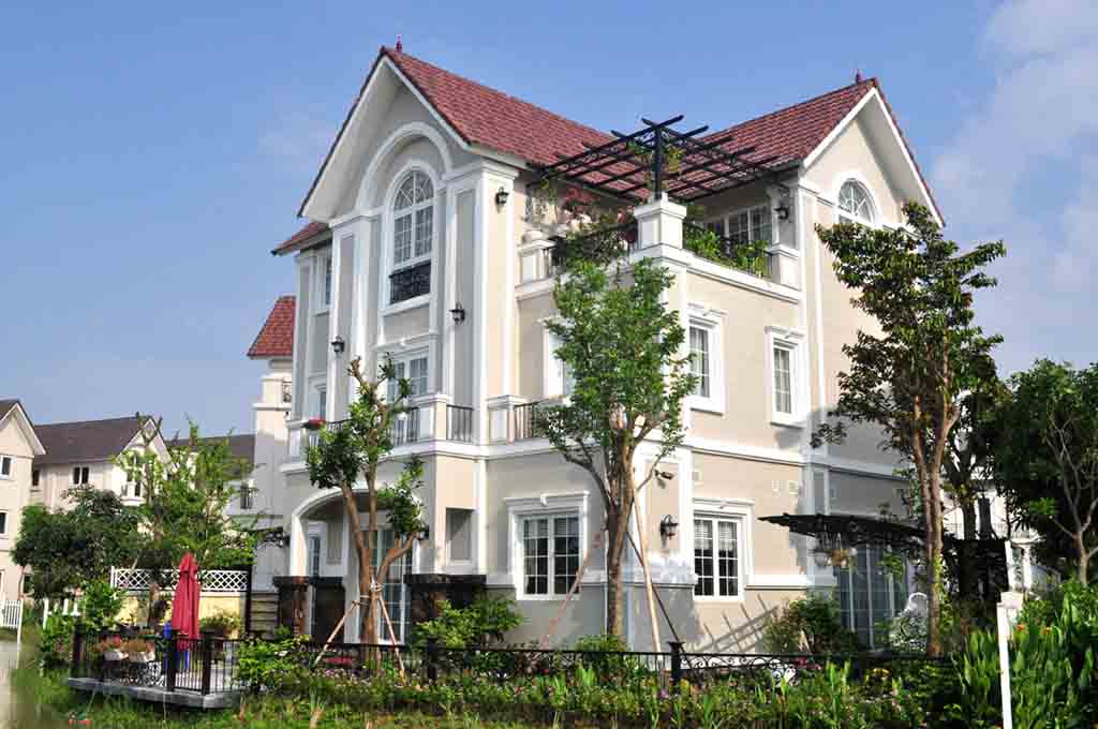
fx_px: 1188
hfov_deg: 49.6
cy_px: 364
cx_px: 549
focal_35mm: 39
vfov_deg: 34.1
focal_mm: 26
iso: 640
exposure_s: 1/1250
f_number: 11
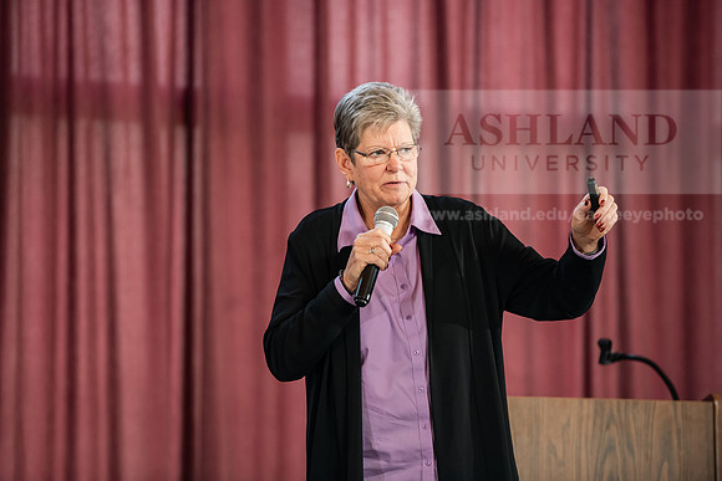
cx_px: 361
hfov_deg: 11.1
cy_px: 240
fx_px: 3711
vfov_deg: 7.4
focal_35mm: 185
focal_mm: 185
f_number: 3.2
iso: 1600
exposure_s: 1/200
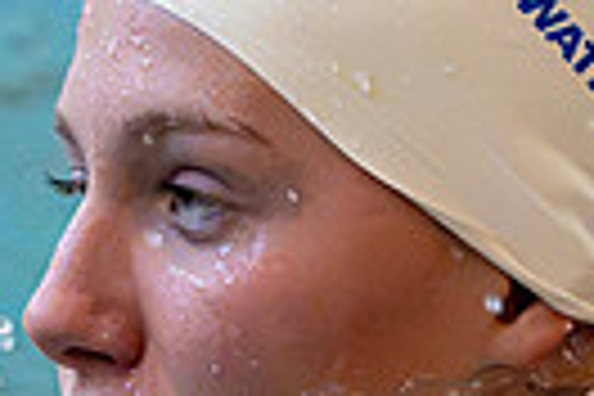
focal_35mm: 1226
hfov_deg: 1.7
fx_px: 20227
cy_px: 331
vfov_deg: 1.1
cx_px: -68
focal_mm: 200
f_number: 4
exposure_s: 1/1000
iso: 16000
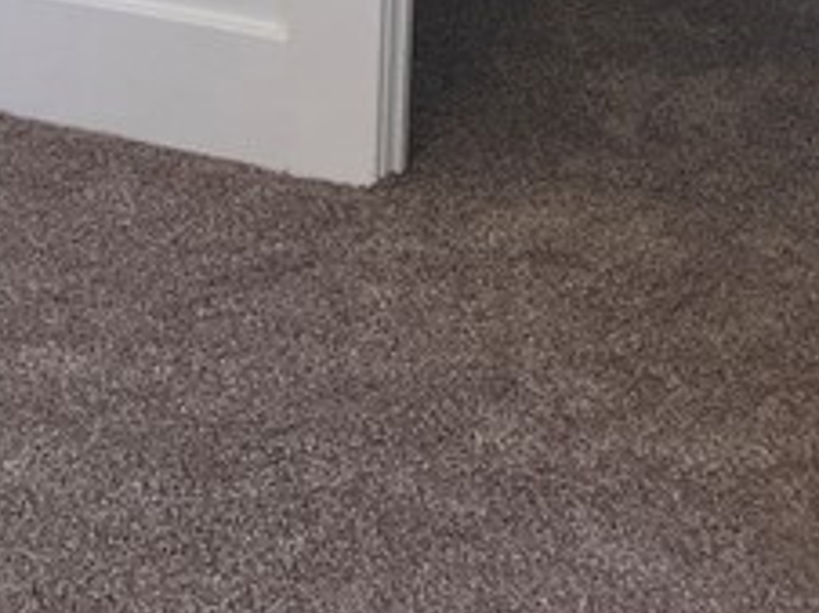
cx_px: -337
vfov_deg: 10.8
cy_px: -559
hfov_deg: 14.7
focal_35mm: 127
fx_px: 3002
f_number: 1.8
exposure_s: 1/106
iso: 80
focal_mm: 3.99
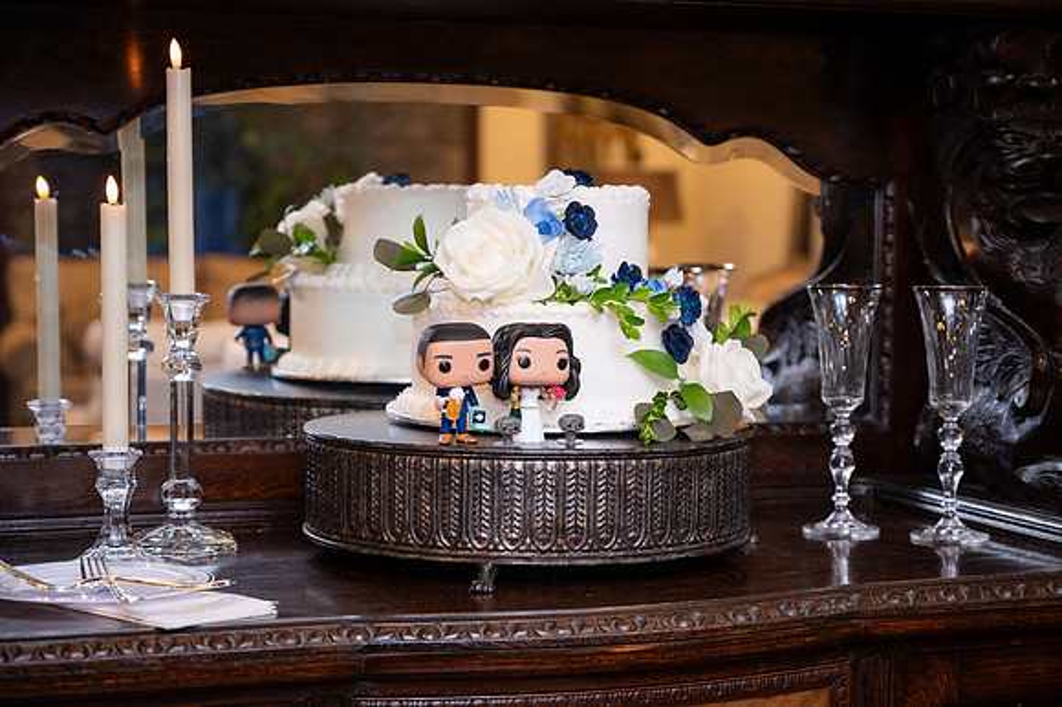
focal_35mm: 69
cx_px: 540
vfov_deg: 19.8
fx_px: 2023
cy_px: 357
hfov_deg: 29.4
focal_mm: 67
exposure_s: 1/160
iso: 3200
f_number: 4
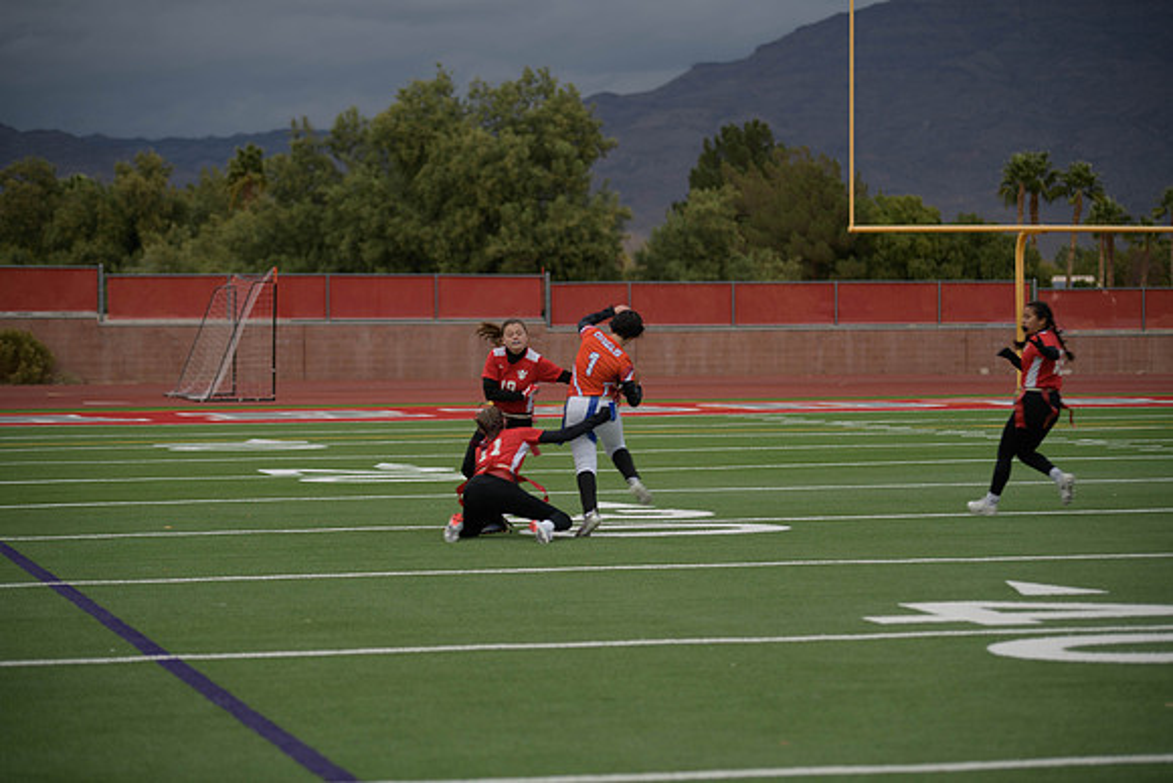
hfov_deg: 18.3
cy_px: 392
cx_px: 586
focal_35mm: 112
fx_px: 3650
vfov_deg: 12.2
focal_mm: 112
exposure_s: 1/200
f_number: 2.8
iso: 90
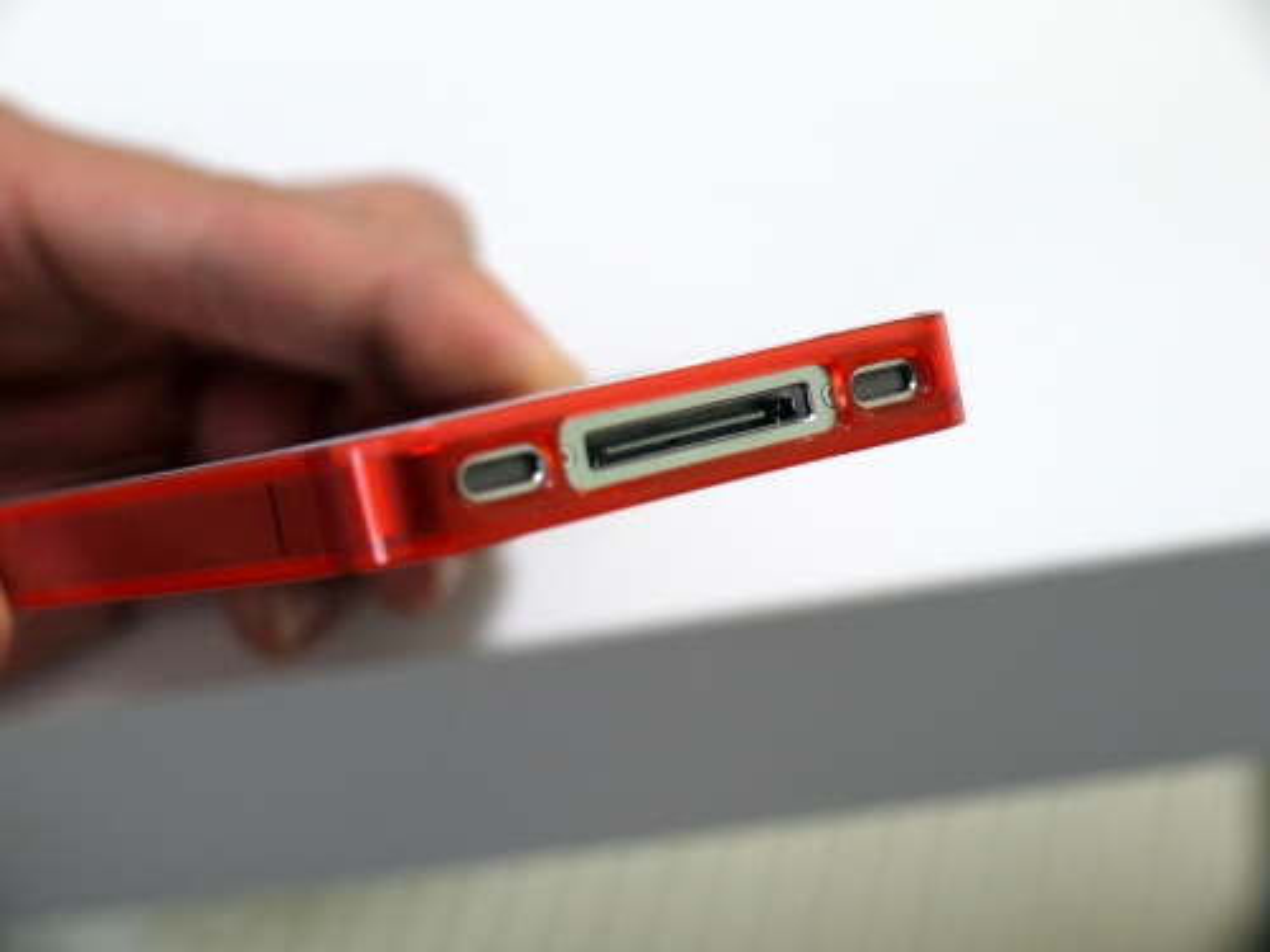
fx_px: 3302
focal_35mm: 90
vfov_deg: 16.4
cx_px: 635
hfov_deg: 21.8
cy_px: 476
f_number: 5.6
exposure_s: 1/50
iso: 400
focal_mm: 45
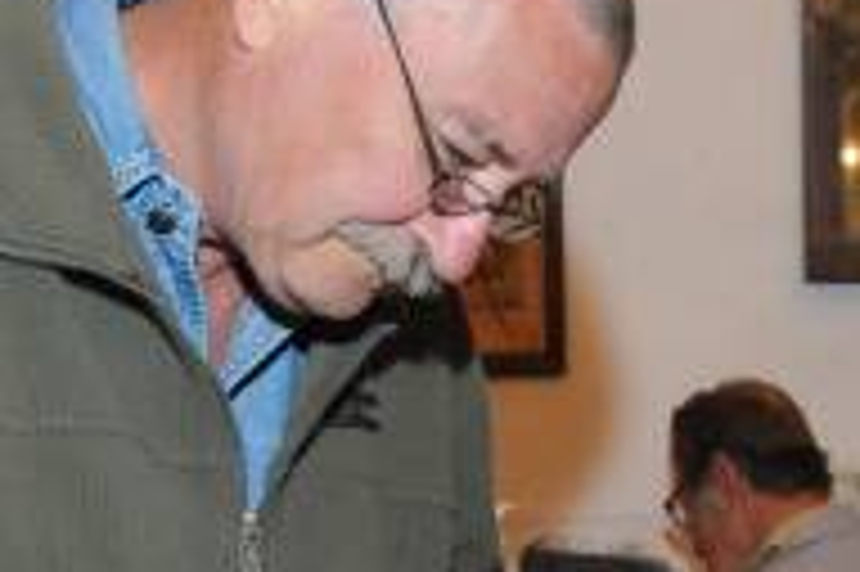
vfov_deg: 12.6
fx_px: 2554
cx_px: 396
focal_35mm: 107
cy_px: 604
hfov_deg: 19.1
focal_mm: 32
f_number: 8
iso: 4000
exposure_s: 1/60
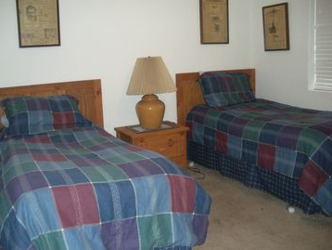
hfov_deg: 50.1
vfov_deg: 38.7
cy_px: 125
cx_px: 166
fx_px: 355
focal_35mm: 37
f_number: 3.5
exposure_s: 1/60
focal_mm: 6.3
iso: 376
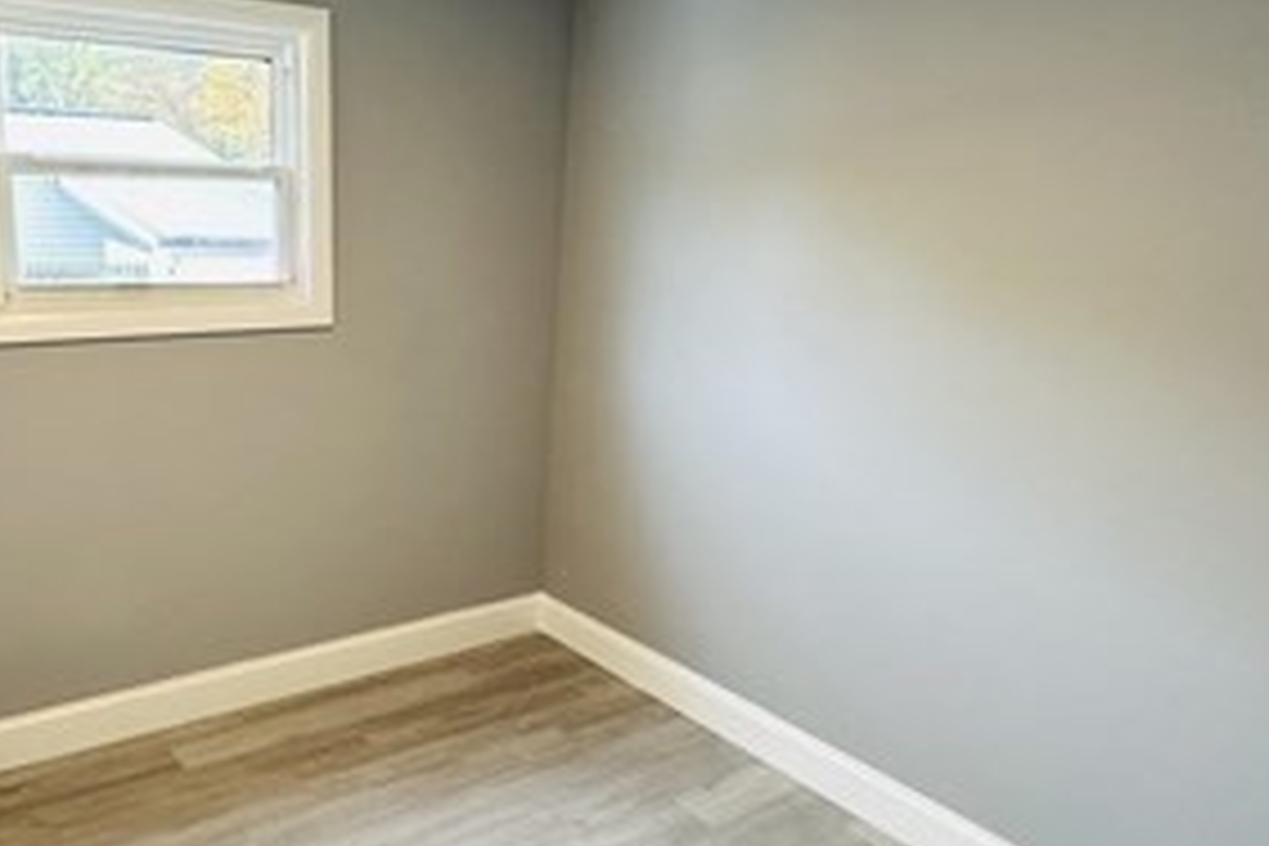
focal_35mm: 31
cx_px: 513
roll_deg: -3.8
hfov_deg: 59.8
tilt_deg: -14.7
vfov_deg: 42.3
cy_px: 459
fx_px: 1093
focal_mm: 2.22
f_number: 2.2
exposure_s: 1/120
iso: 250
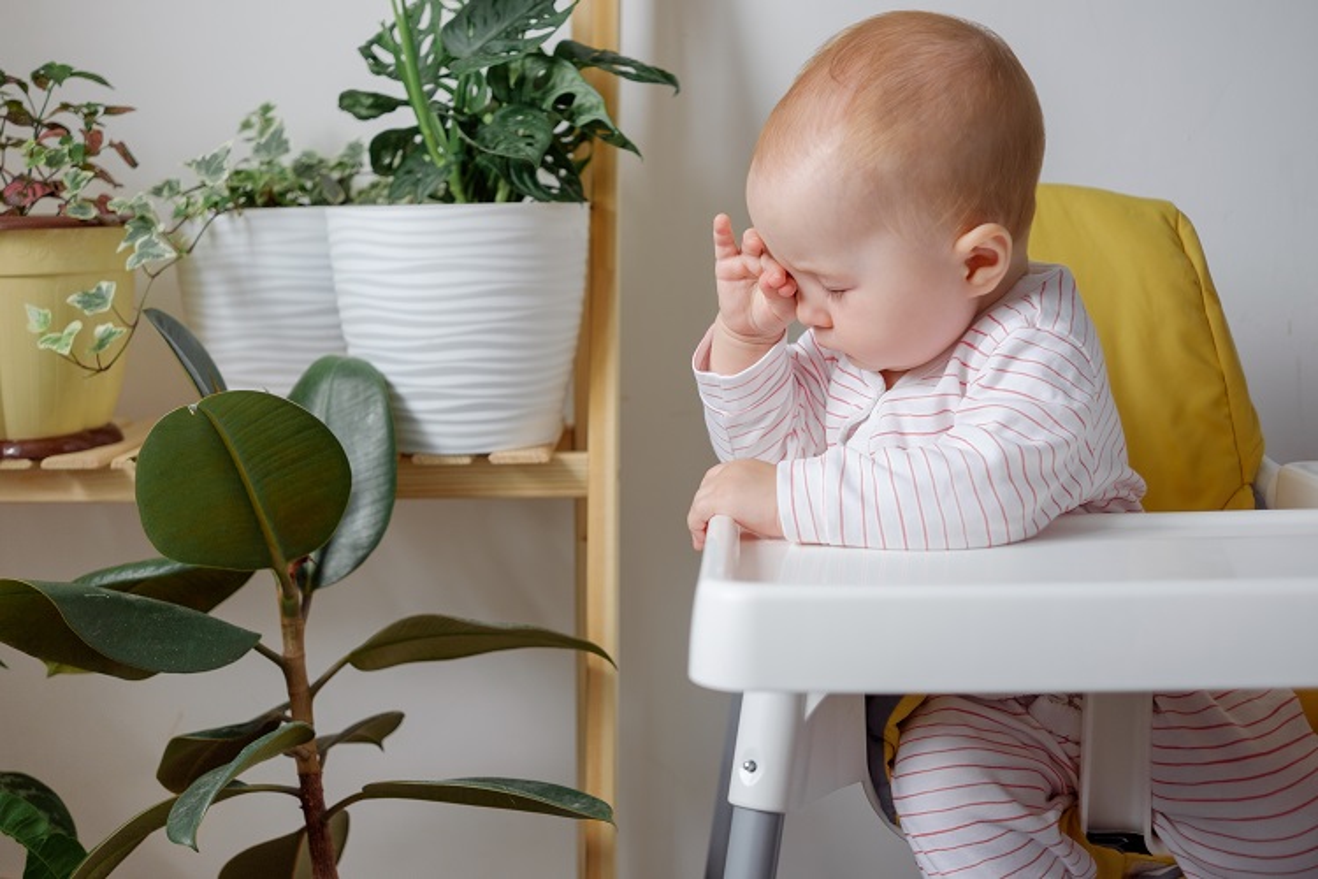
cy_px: 440
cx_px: 659
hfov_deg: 47.4
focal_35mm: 41
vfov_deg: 32.6
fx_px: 1501
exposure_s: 1/180
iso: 200
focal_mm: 27
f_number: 2.8
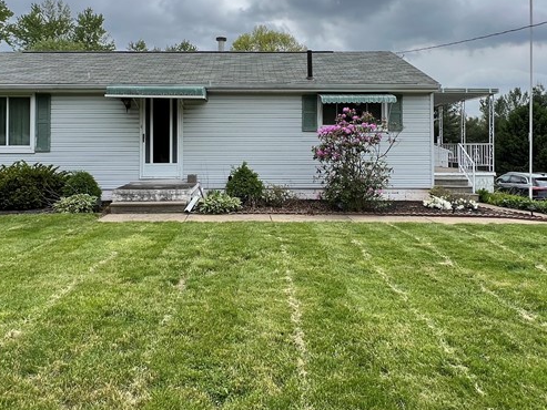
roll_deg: +0.0
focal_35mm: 27
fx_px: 427
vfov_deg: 50.4
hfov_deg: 65.2
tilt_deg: +0.9
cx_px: 254
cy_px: 136
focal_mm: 1.57
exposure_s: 1/1096
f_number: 1.8
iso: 32
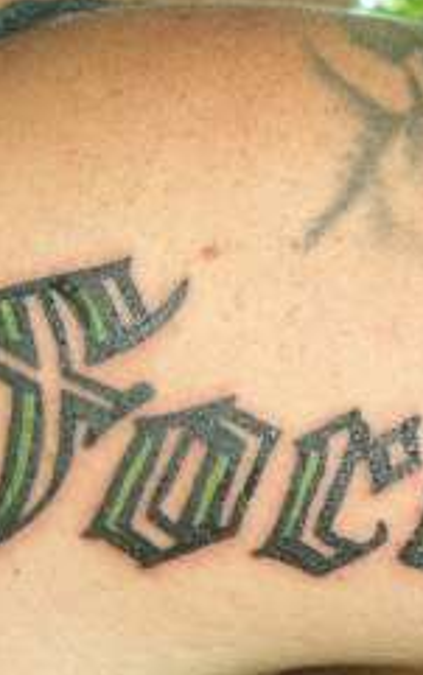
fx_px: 1749
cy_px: 459
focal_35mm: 95
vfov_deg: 21.7
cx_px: 605
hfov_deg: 13.1
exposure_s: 1/60
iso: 64
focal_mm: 6
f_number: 2.7
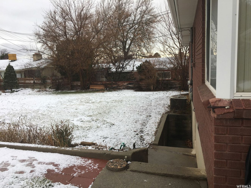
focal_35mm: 29
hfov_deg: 61.7
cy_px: 94
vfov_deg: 48.2
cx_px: 126
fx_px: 210
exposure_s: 1/250
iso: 25
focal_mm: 4.15
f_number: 2.2
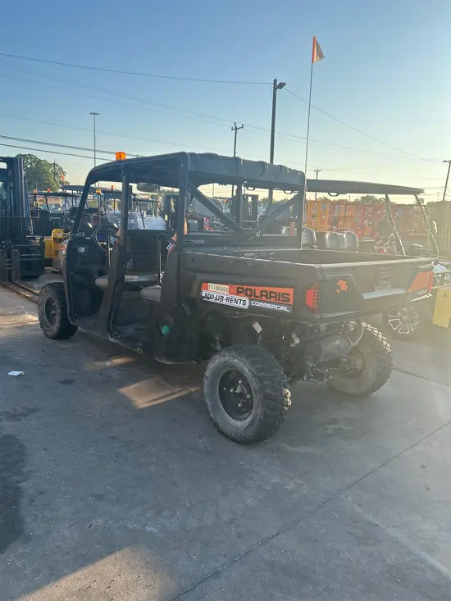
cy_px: 300
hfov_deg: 53.1
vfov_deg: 67.3
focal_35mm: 26
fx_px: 452
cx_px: 226
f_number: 1.5
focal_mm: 5.7
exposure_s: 1/1838
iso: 50
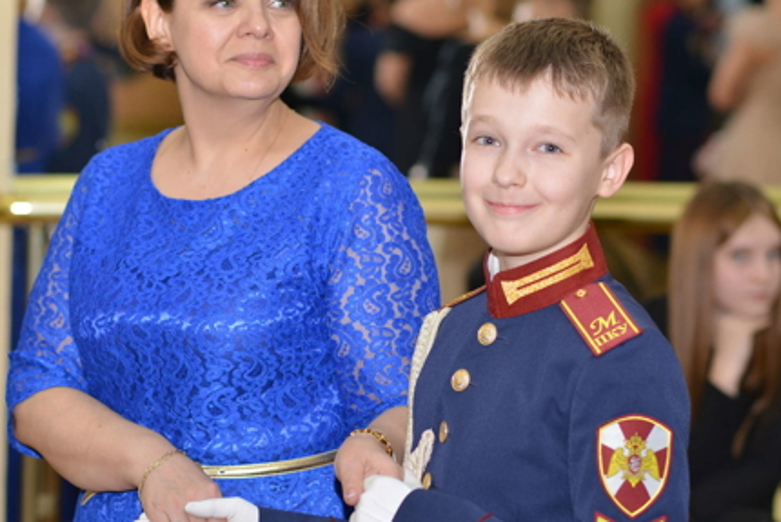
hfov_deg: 13.9
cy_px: 253
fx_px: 3212
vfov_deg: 9.3
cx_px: 341
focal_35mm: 148
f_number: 2.5
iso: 640
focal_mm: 85
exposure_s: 1/250
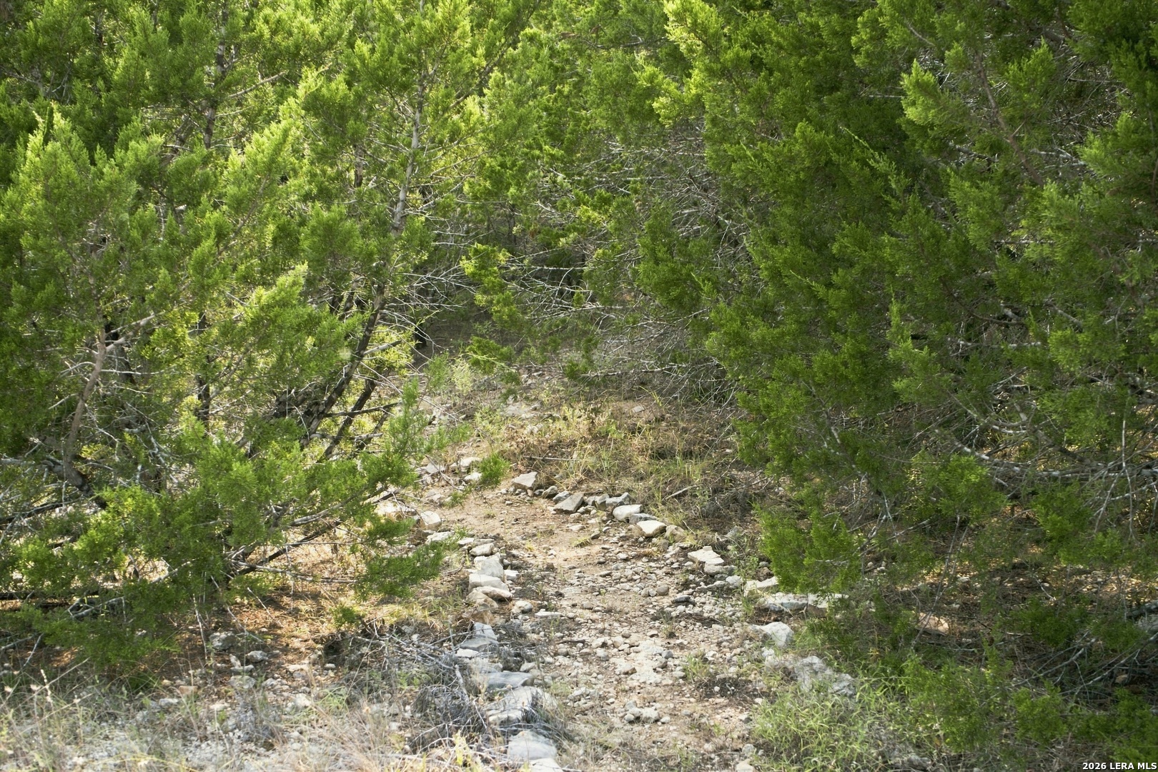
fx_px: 1576
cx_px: 579
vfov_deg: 27.5
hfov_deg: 40.3
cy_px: 386
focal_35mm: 49
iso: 800
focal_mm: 49
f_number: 10
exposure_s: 1/800
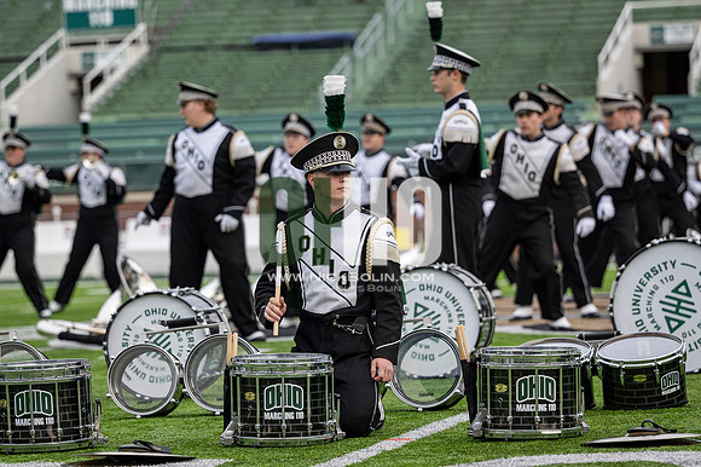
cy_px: 234
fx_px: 3347
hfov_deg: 12.0
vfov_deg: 8.0
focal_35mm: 172
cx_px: 350
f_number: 2.8
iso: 250
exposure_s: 1/500
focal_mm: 115
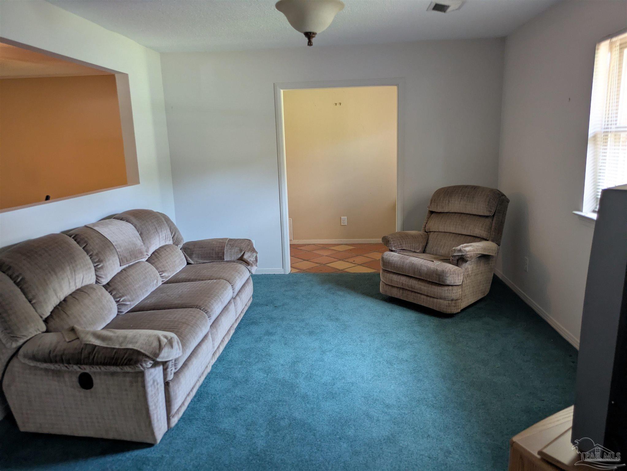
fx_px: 453
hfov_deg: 69.4
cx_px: 314
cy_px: 236
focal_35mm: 25
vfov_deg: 54.9
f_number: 1.89
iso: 267
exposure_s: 1/30
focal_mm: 5.43
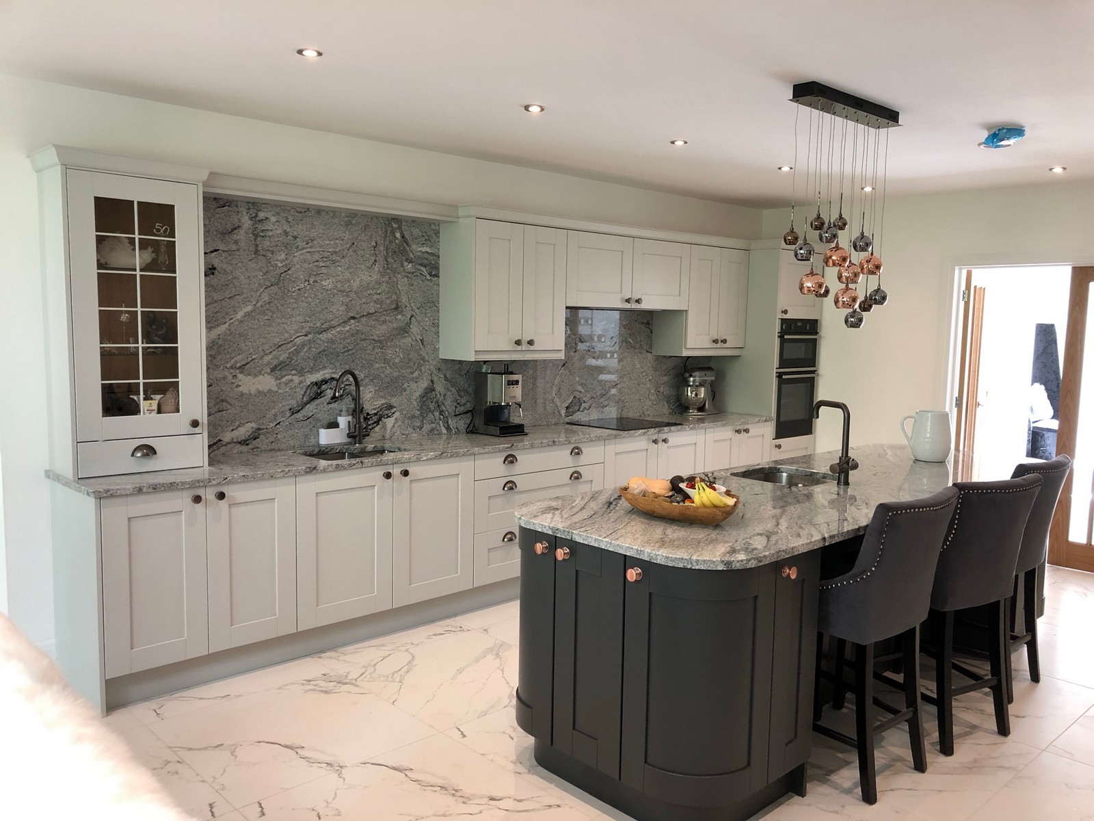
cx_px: 547
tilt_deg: -6.0
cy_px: 410
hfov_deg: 63.4
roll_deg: -1.9
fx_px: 885
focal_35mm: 28
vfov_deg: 49.7
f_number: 1.8
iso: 32
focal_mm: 4
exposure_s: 1/25
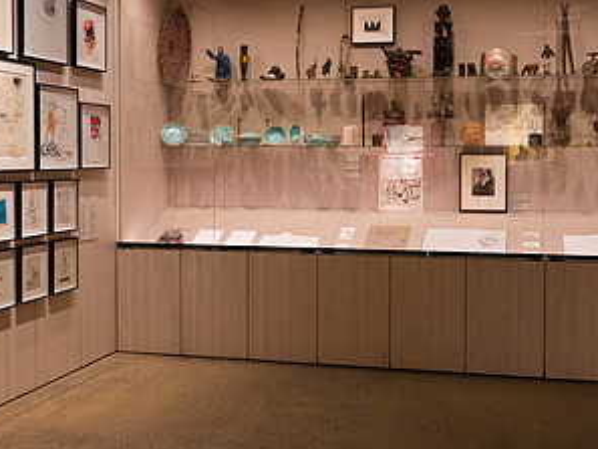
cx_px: 328
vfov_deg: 32.1
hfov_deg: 42.0
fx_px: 778
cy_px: 177
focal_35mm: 45
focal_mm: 24
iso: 3200
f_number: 3.2
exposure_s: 1/500
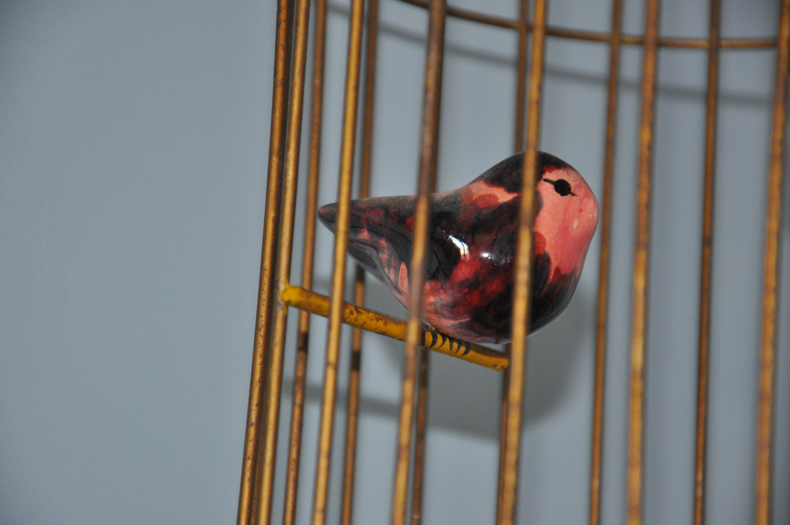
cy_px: 262
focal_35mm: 158
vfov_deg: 8.7
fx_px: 3452
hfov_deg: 13.1
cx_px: 395
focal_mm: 105
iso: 800
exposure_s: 1/60
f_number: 5.6
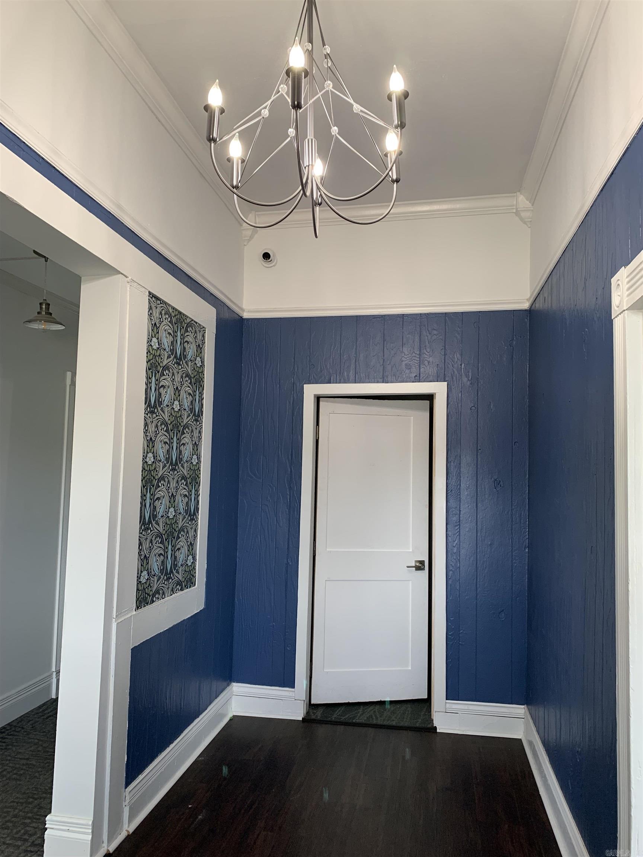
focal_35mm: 26
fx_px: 644
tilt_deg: +3.8
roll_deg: +0.3
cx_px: 322
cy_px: 428
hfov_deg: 53.1
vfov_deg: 67.3
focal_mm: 4.25
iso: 64
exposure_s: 1/60
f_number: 1.8
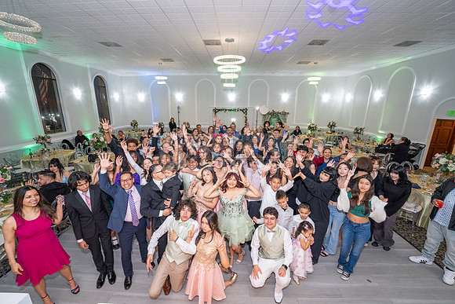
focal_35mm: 14
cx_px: 228
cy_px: 152
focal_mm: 14
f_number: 4
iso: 1250
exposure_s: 1/160
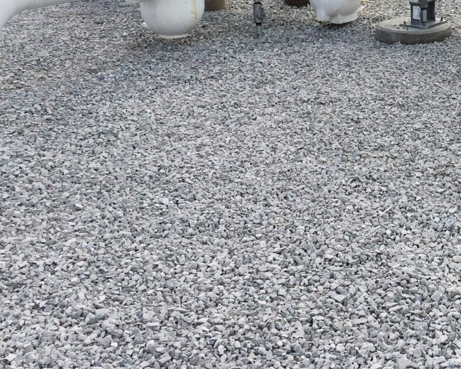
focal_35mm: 73
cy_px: -40
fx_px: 996
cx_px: 473
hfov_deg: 24.7
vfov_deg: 20.0
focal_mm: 4.15
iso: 32
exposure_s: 1/2160
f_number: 2.2
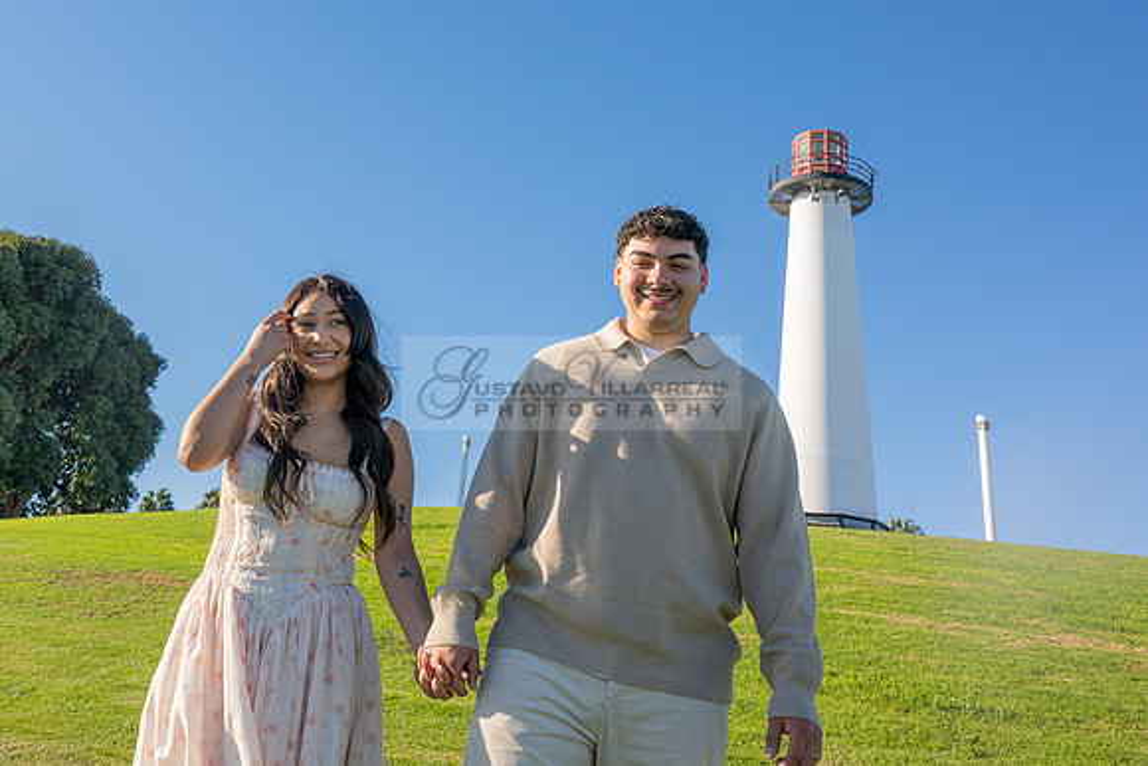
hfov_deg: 53.7
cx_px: 415
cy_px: 252
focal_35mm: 35
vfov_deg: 37.5
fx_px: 1115
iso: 200
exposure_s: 1/640
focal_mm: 24
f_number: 9
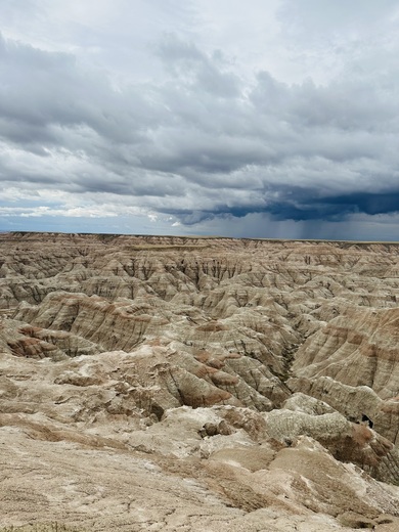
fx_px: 369
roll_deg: -3.5
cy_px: 266
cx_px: 200
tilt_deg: -4.5
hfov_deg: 56.8
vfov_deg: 71.6
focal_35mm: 24
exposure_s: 1/8929
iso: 80
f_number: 1.78
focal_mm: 6.86
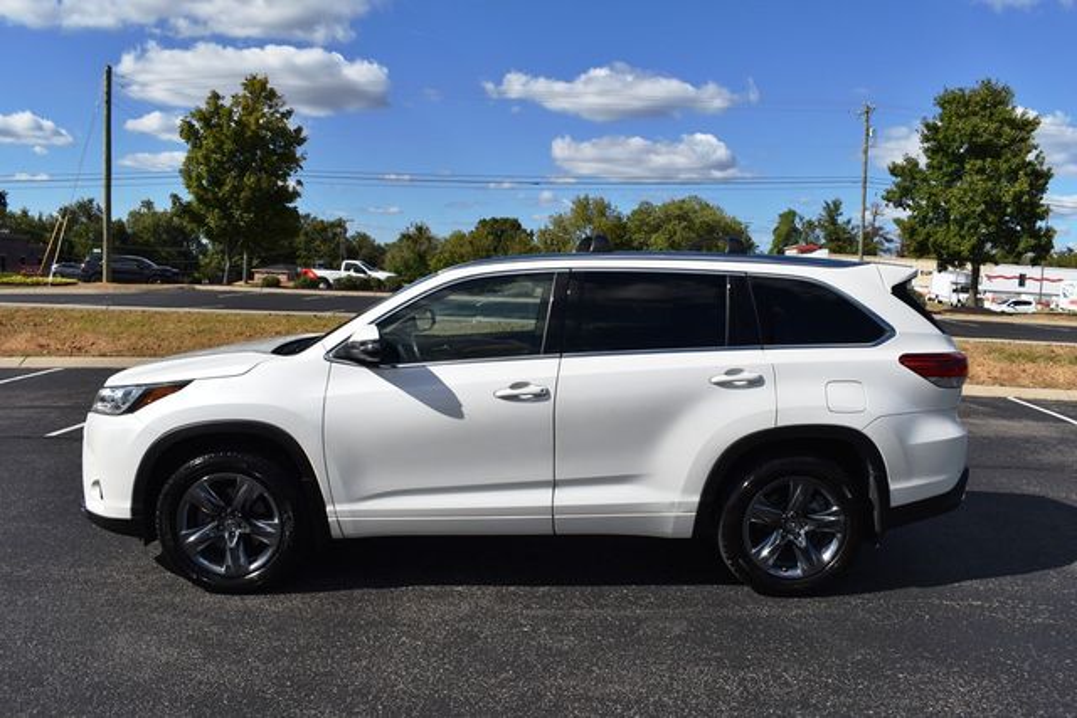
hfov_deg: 67.4
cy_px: 359
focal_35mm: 27
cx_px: 538
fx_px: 808
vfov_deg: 48.0
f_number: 10
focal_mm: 18
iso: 100
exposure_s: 1/400
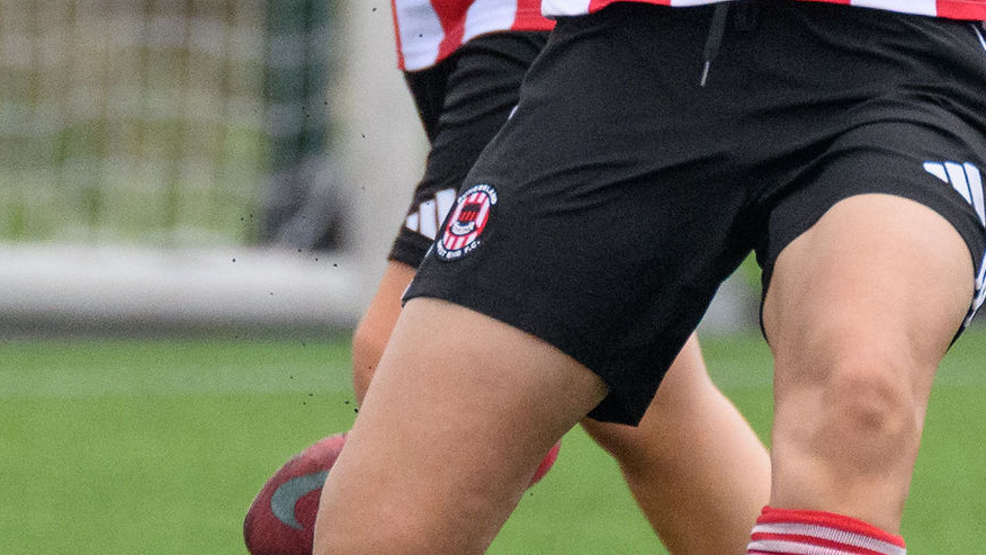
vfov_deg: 0.5
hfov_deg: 0.9
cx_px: 724
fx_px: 62677
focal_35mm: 2397
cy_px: -262
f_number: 5.6
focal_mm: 400
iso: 2800
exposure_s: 1/1250
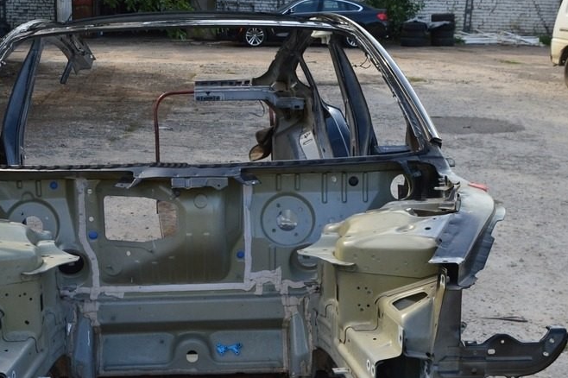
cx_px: 180
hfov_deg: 35.2
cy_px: 274
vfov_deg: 24.0
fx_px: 883
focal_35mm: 56
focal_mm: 24
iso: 400
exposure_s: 1/200
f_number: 10
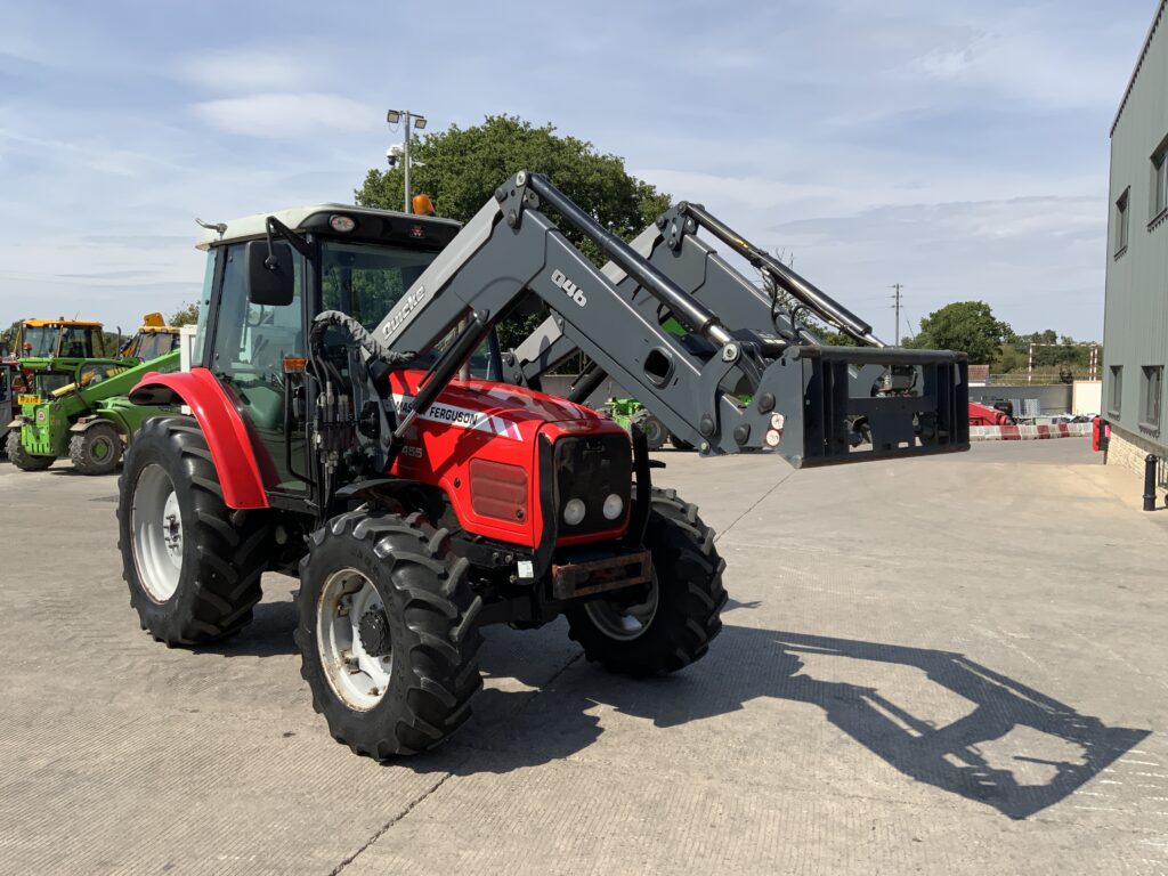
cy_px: 438
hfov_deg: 61.7
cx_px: 584
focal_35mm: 29
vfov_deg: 48.2
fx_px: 979
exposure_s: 1/2058
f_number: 1.8
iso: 16
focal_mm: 3
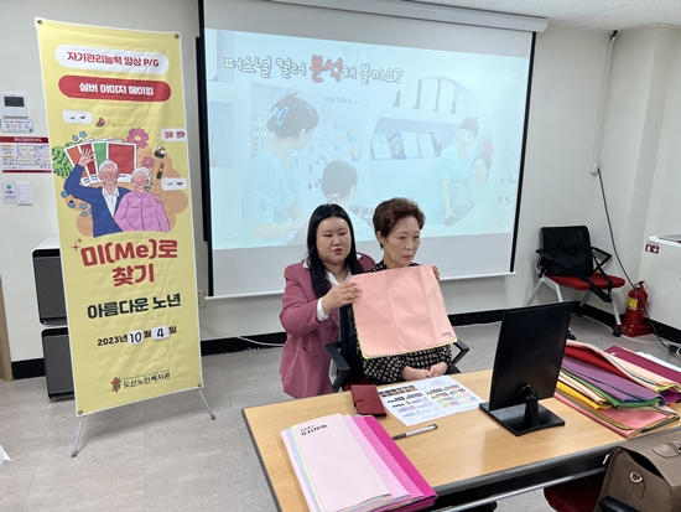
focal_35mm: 26
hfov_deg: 67.3
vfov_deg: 53.1
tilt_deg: -12.1
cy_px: 256
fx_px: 512
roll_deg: -1.6
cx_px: 340
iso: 50
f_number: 1.5
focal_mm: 5.7
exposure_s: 1/120
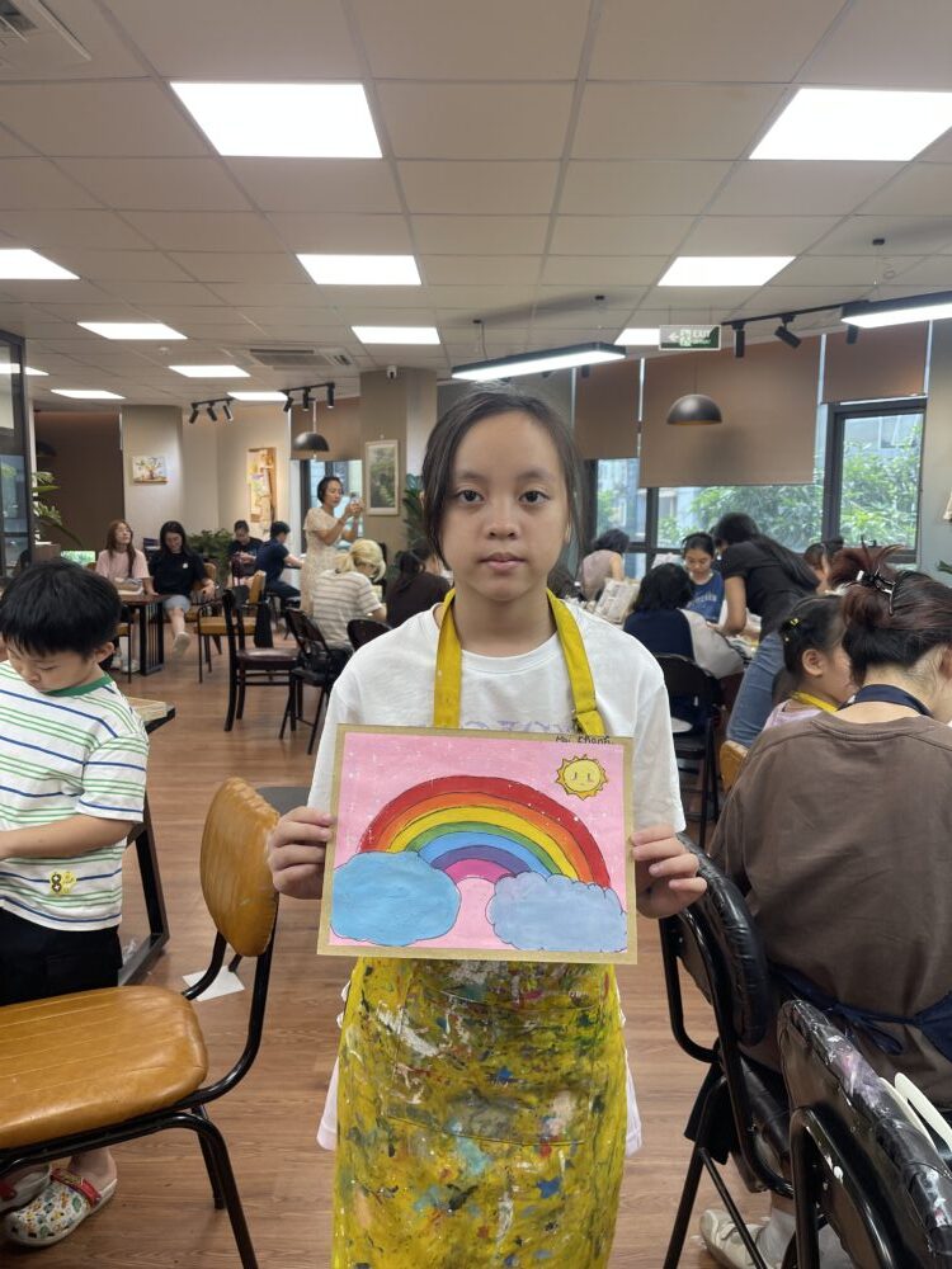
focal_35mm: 25
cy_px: 634
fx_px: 917
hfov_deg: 54.9
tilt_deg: -6.8
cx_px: 476
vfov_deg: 69.4
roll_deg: -1.0
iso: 80
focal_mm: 5.1
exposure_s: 1/121
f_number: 1.6
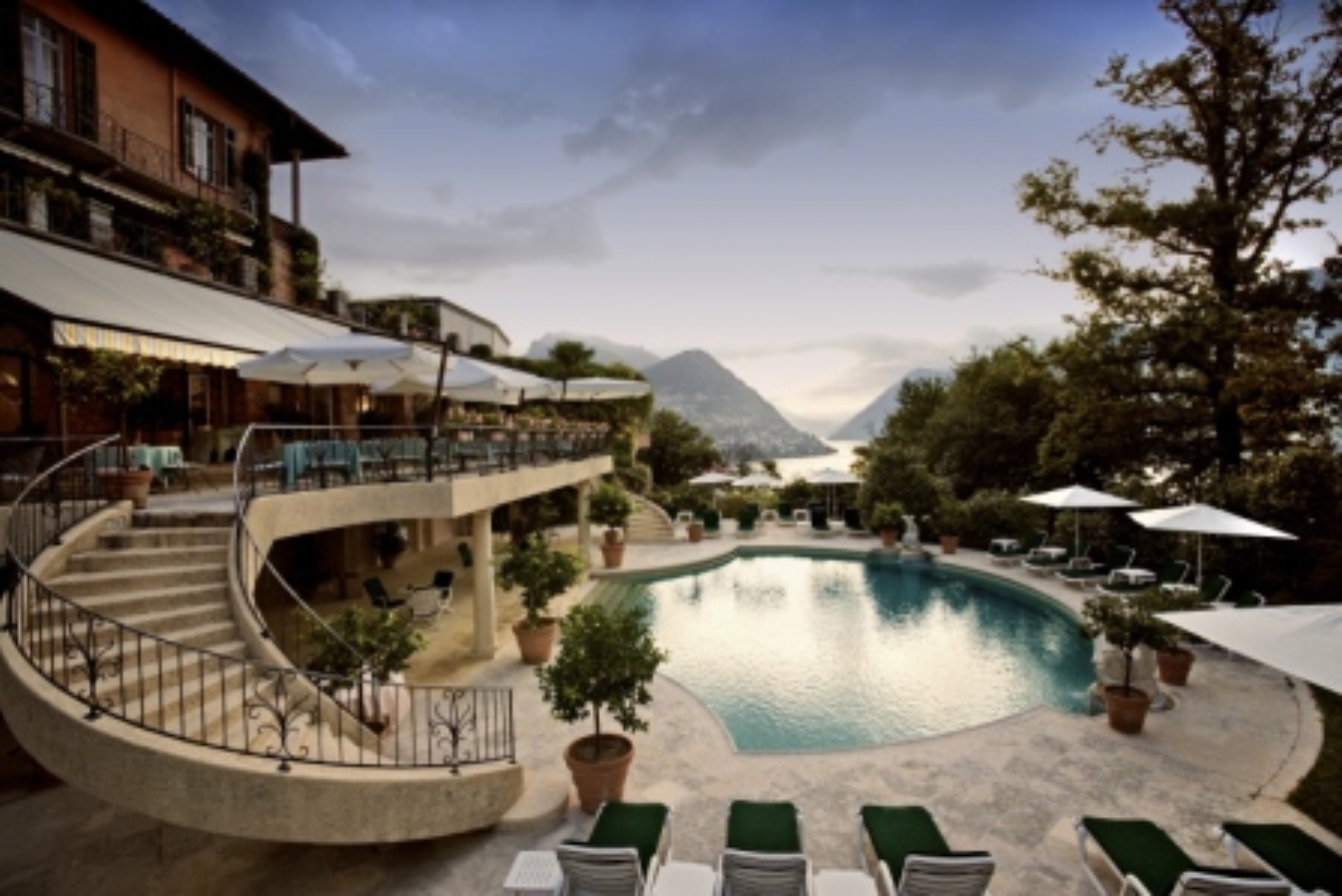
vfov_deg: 73.8
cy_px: 448
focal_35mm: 16
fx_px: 597
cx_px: 671
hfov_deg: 96.7
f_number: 9
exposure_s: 1/80
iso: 200
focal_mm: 16
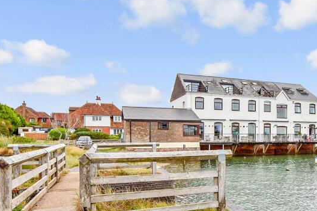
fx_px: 291
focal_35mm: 33
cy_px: 138
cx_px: 262
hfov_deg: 52.7
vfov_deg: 39.6
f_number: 8
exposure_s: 1/800
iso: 500
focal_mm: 11.5
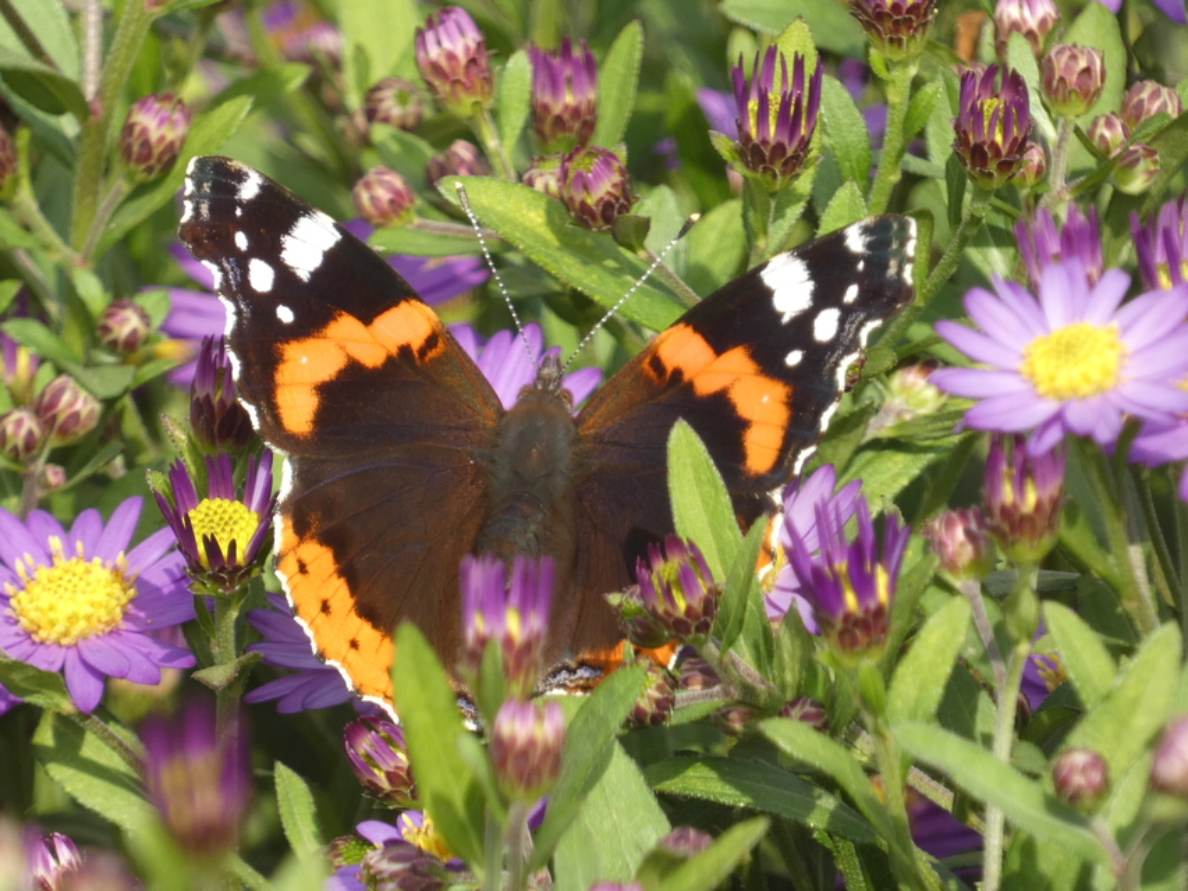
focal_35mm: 642
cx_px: 594
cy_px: 446
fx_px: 22036
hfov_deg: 3.1
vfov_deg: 2.3
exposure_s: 1/100
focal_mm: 115
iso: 100
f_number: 5.6
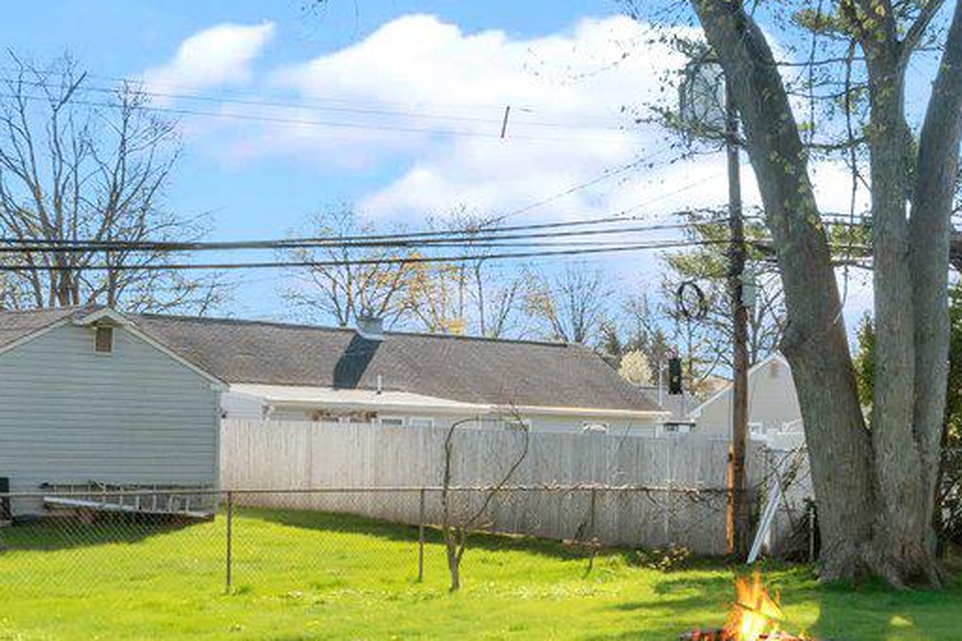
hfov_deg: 29.3
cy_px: 484
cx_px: 693
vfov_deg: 19.9
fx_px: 1816
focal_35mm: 68
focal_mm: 17
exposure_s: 1/800
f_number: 10
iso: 640
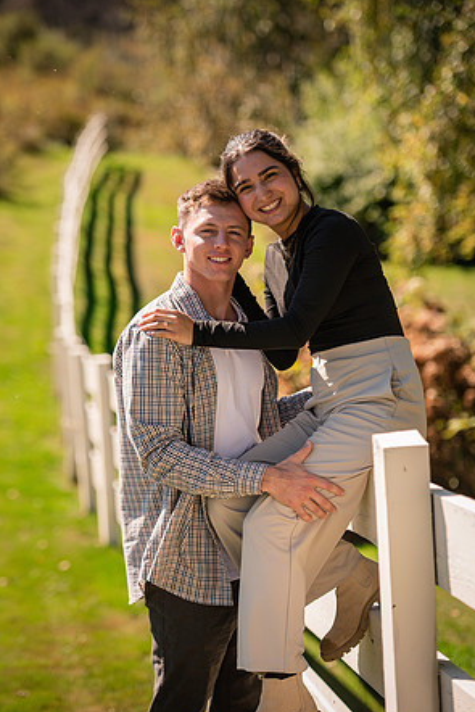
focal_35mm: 118
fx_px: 2333
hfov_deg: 11.6
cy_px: 359
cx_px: 240
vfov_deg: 17.3
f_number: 3.2
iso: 560
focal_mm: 116
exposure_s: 1/4000
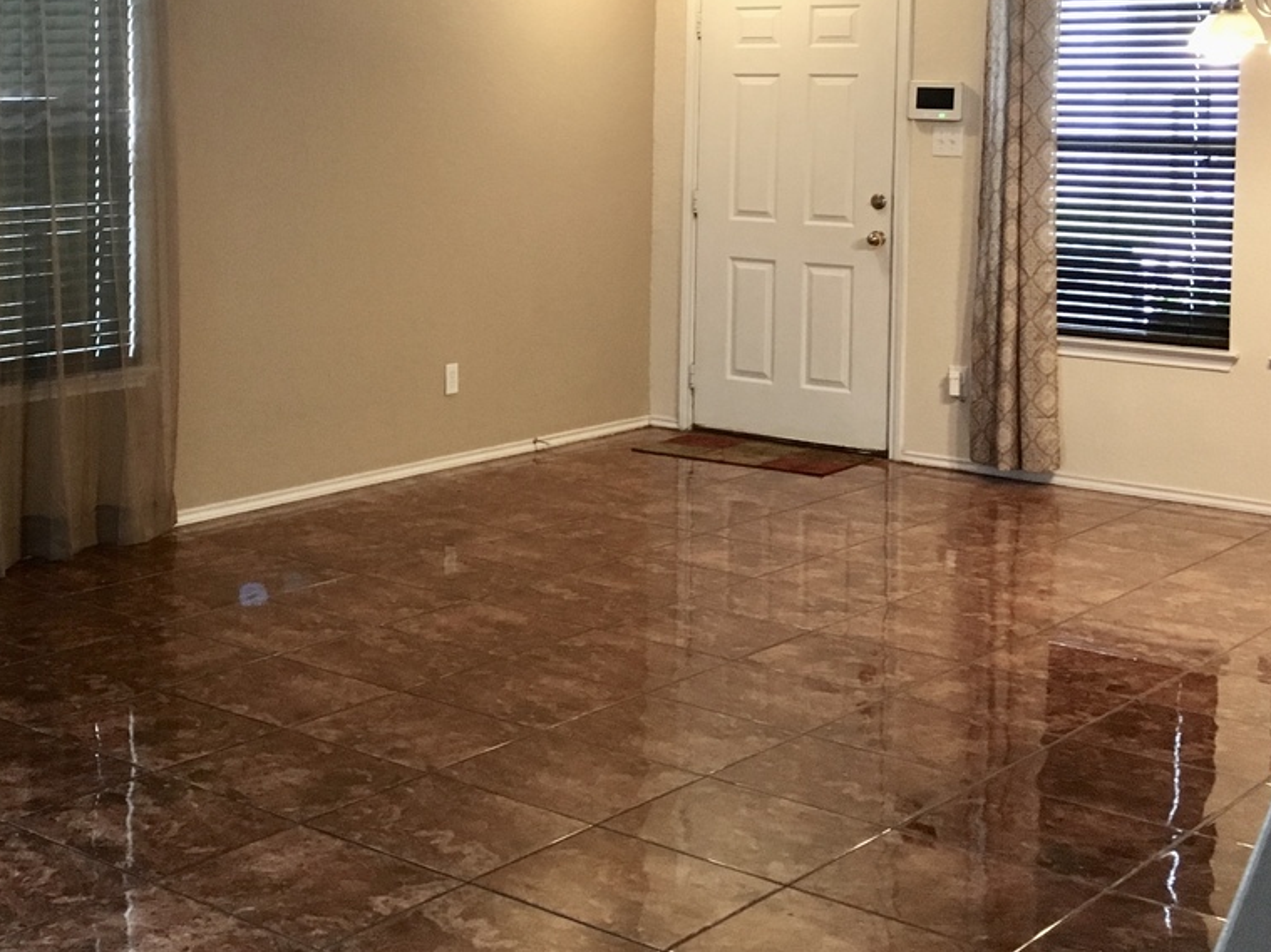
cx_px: 183
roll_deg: +0.0
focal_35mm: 55
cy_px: 199
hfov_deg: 33.5
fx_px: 2019
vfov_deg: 26.1
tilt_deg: -2.7
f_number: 2.2
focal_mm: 4.15
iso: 200
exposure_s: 1/33
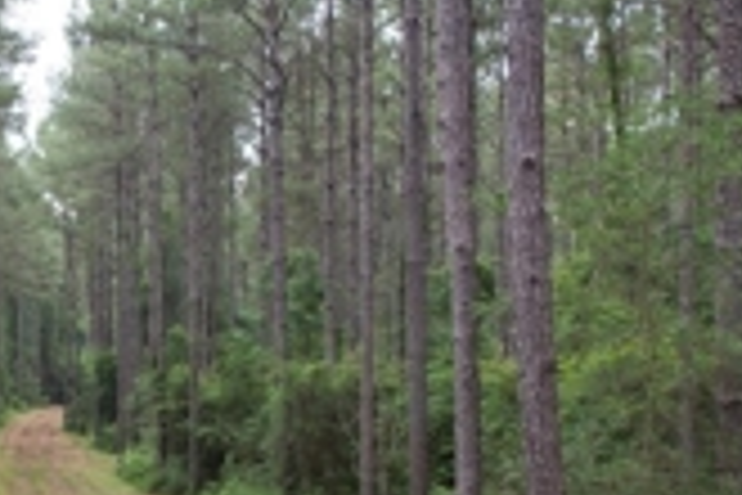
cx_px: 16
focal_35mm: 54
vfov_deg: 24.8
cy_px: 374
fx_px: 1113
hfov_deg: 33.9
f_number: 2.8
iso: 200
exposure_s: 1/240
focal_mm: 8.38
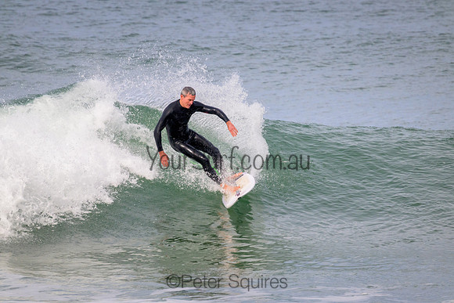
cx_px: 227
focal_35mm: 800
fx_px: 10091
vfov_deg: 1.7
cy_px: 152
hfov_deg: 2.6
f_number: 11
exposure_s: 1/2000
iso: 1400
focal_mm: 800
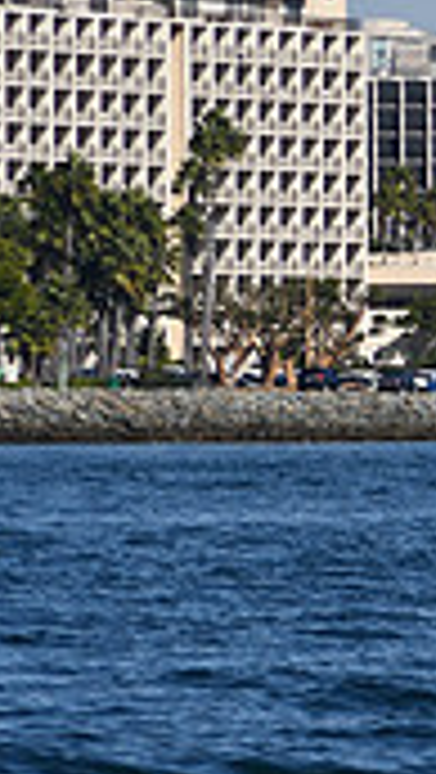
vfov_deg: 2.8
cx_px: 1178
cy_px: 497
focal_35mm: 766
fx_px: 15713
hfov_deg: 1.6
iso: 200
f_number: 7.1
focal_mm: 145
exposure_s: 1/1600
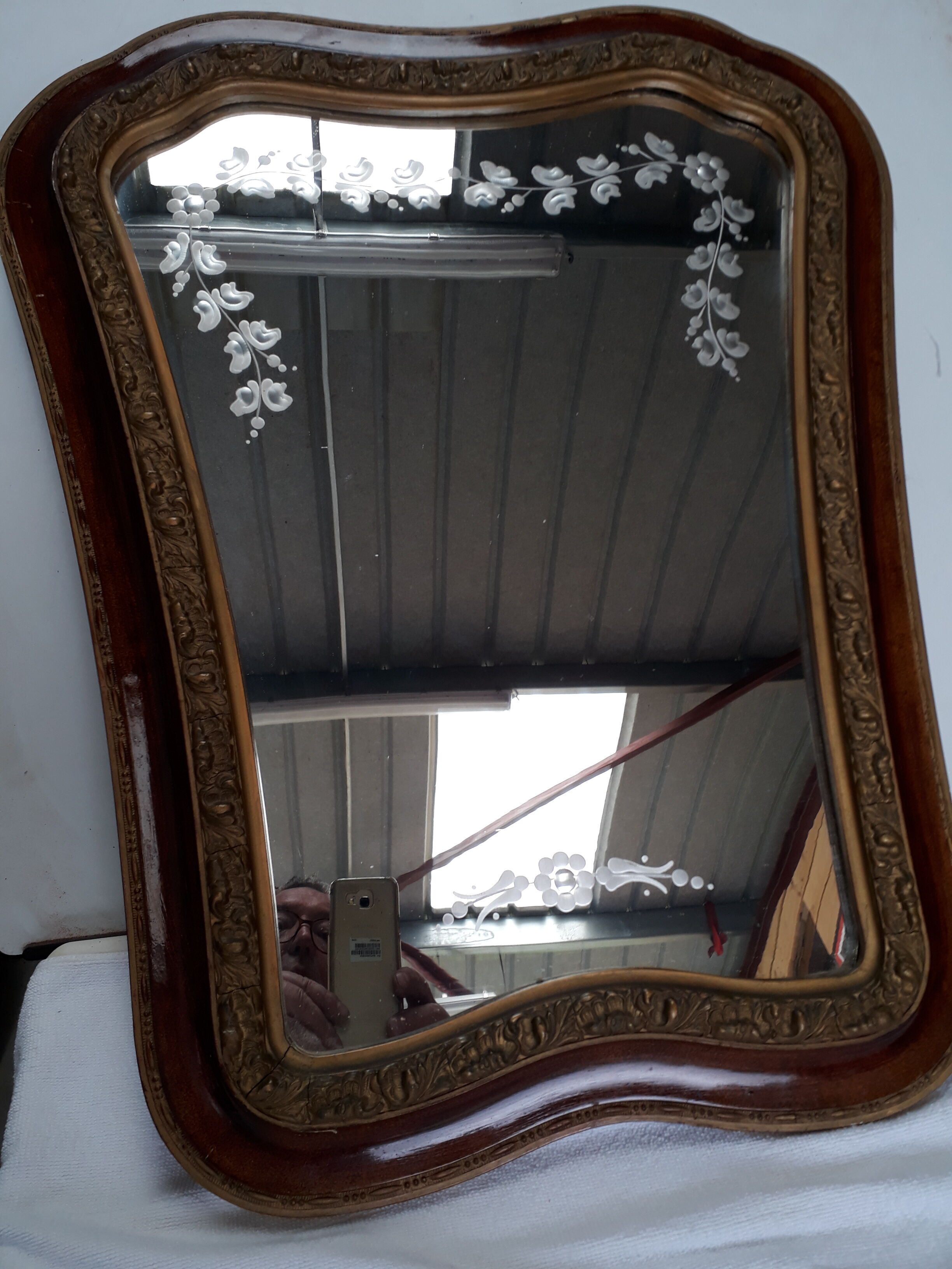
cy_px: 634
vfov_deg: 65.3
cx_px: 476
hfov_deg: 51.4
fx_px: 990
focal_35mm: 27
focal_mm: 3.6
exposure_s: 1/126
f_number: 1.9
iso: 40
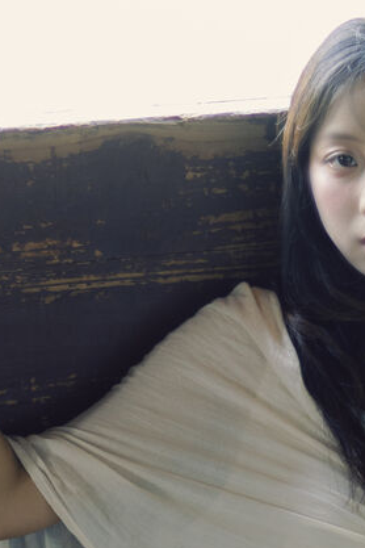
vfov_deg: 9.4
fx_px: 3285
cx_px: 193
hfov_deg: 6.4
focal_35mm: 216
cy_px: 666
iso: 320
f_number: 1.8
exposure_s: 1/125
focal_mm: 50
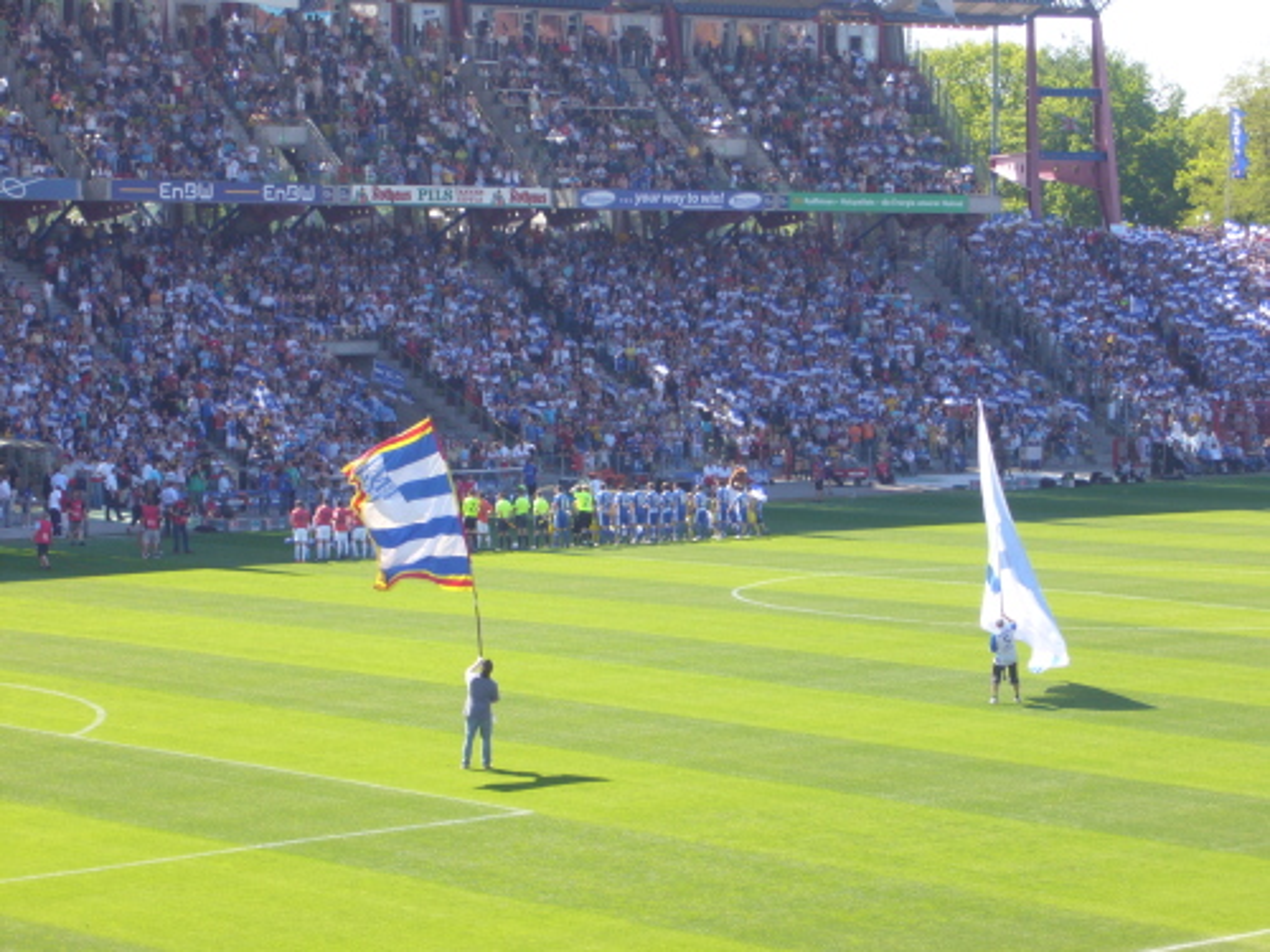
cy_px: 476
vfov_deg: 14.1
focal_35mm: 105
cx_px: 635
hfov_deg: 18.7
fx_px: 3852
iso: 80
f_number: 5
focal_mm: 17.4
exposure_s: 1/125
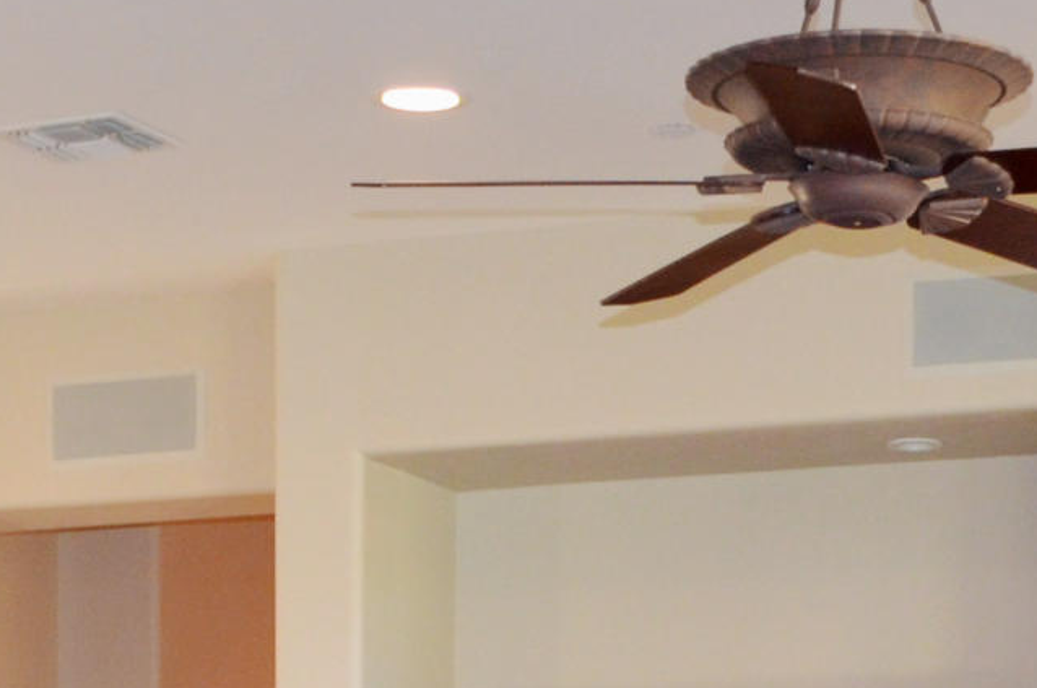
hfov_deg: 14.6
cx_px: 416
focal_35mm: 141
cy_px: 1478
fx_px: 4054
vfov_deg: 9.0
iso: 900
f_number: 3.8
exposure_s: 1/60
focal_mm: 20
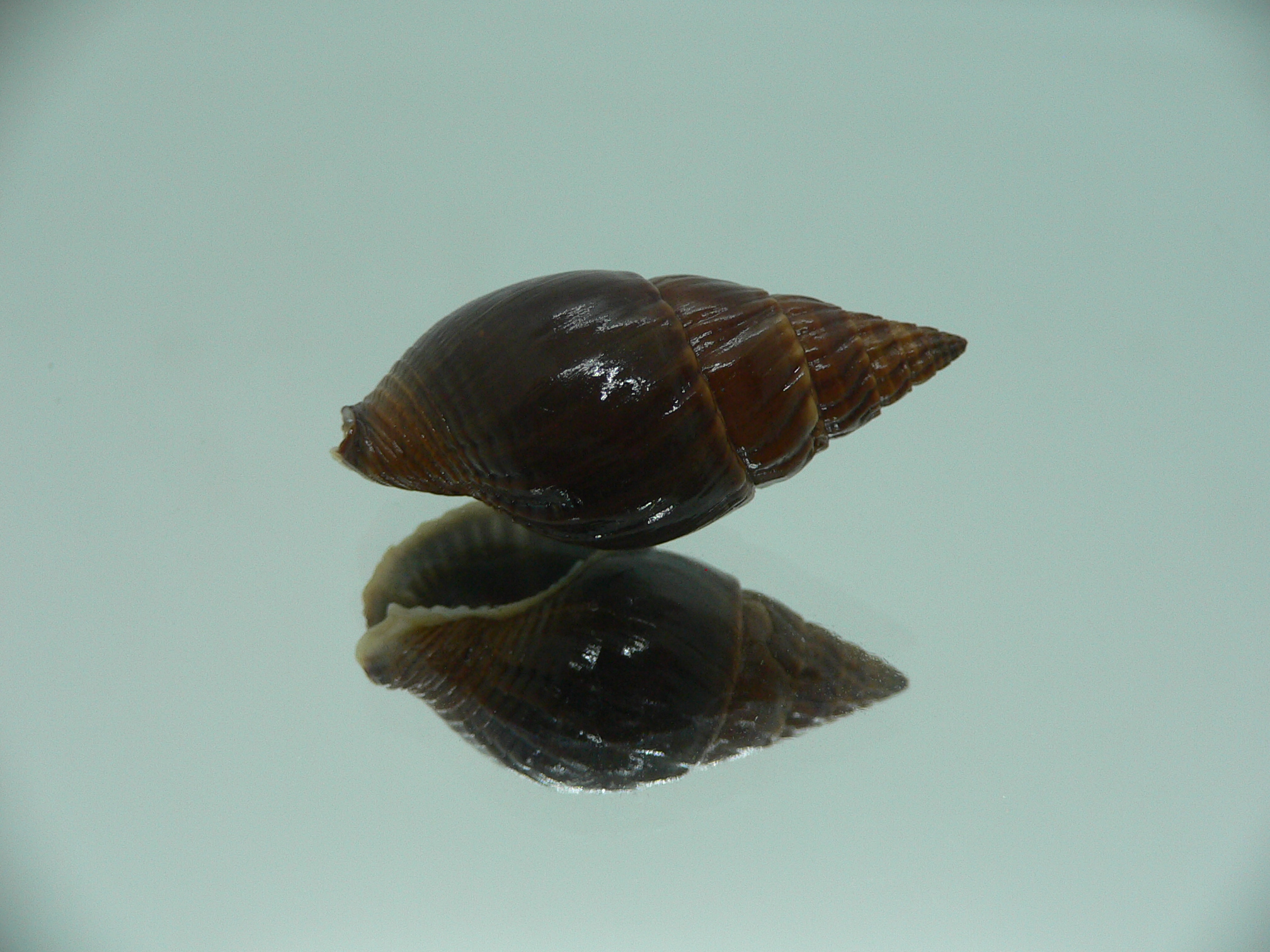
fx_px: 1284
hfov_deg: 52.6
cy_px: 476
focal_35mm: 35
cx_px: 635
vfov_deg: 40.7
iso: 100
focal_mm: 4.6
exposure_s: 1/60
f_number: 2.8
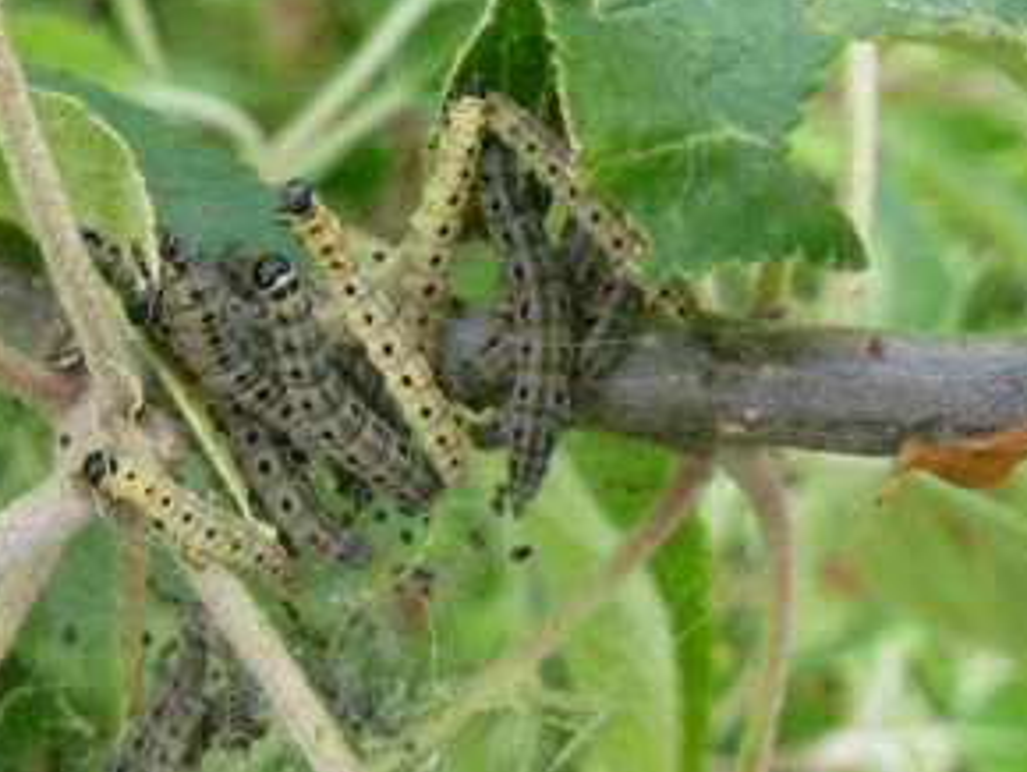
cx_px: 283
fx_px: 1841
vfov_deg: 23.7
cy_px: 351
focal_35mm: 62
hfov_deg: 30.7
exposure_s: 1/60
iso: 200
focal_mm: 4.3
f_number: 3.3
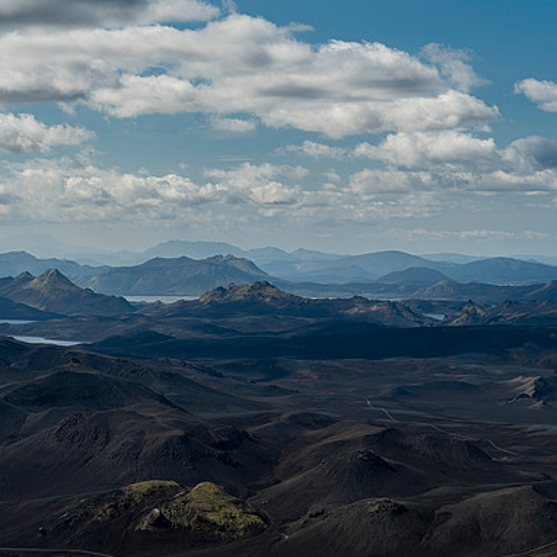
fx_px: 1784
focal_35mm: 98
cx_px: 182
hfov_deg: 17.7
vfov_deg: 17.7
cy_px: 278
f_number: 7.1
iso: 200
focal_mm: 76
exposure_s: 1/640
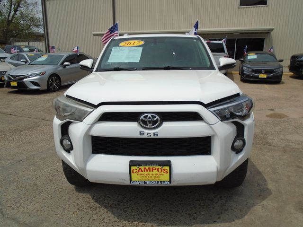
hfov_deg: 67.3
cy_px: 114
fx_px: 228
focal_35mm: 26
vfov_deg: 53.1
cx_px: 152
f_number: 8
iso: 100
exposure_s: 1/500
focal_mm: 4.6
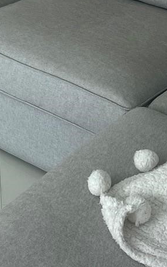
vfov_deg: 19.1
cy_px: -127
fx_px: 699
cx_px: 57
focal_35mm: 96
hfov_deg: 13.6
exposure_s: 1/120
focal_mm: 5.1
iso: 40
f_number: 1.6
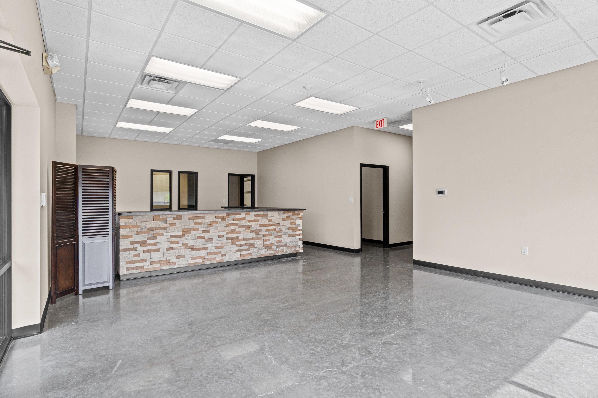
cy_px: 199
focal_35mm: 18
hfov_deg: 90.0
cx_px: 299
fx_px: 299
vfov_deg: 67.4
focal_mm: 12
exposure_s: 1/8
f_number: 9
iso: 250
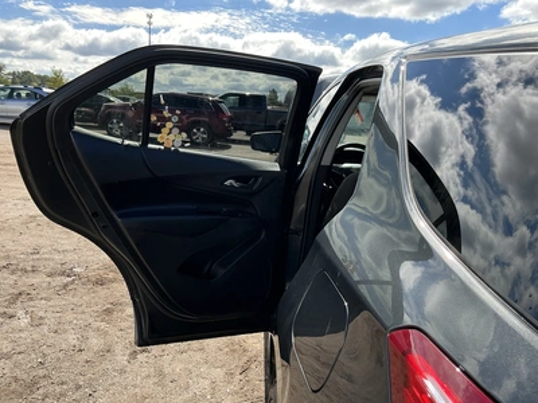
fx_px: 435
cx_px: 269
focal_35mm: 28
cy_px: 202
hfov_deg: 63.4
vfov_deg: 49.7
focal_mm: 3
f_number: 1.8
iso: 25
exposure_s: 1/770
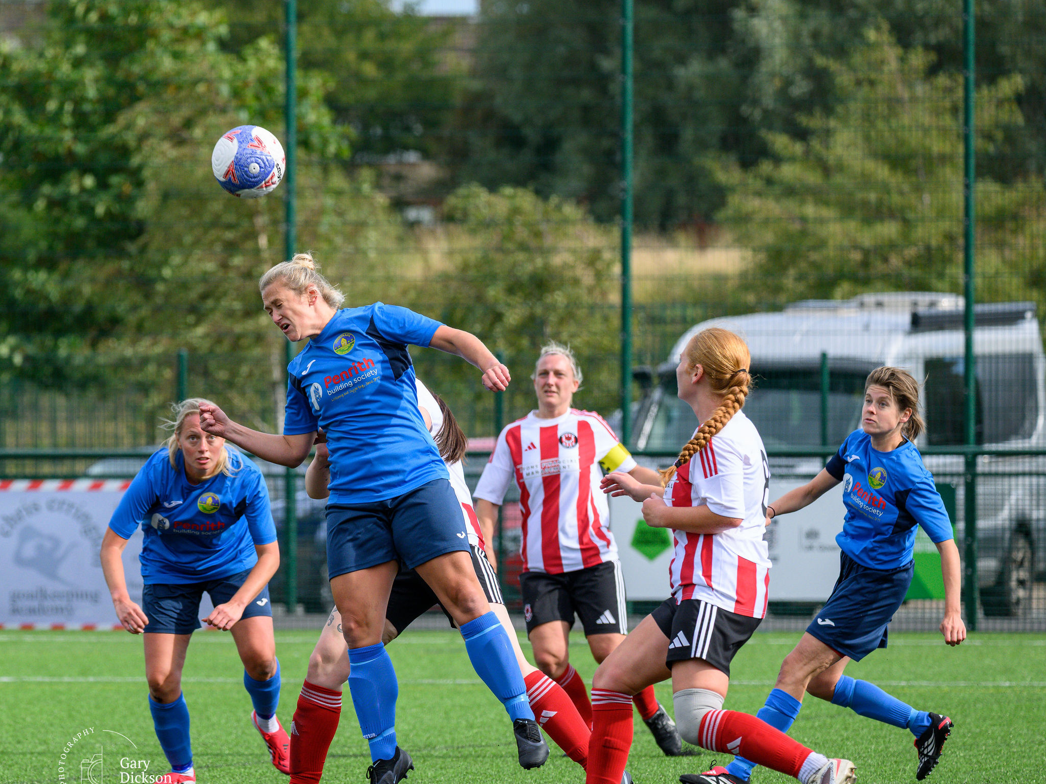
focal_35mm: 340
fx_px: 10274
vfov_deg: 4.4
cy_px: 352
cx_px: 382
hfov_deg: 5.8
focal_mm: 220
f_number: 5
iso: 560
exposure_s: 1/1600
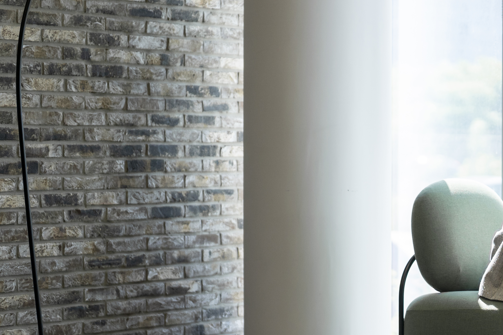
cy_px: 150
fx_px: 1830
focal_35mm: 131
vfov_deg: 10.5
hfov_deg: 15.2
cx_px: 569
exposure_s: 1/3200
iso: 400
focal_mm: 50
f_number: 1.4
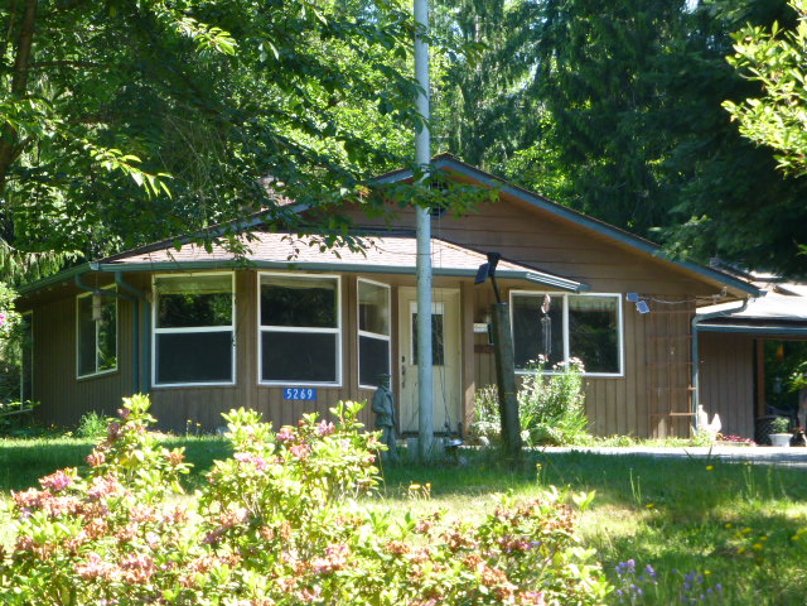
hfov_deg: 17.1
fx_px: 2681
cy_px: 303
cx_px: 404
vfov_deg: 12.9
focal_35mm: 115
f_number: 5.3
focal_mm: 20.6
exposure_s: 1/160
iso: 250
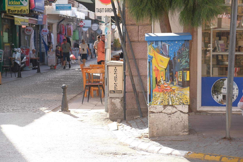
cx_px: 122
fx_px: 560
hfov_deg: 24.5
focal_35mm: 83
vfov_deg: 16.5
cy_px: 81
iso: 320
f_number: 5
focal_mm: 55
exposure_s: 1/250
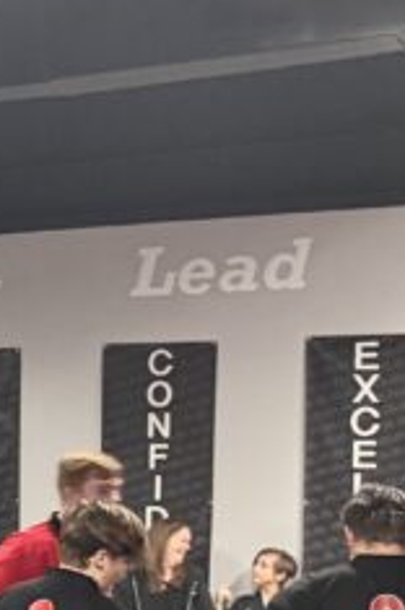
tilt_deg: -2.5
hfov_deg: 10.7
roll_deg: +1.3
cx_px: -579
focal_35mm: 109
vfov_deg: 18.4
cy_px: 561
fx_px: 1845
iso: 500
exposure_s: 1/60
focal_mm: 6.76
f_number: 1.78
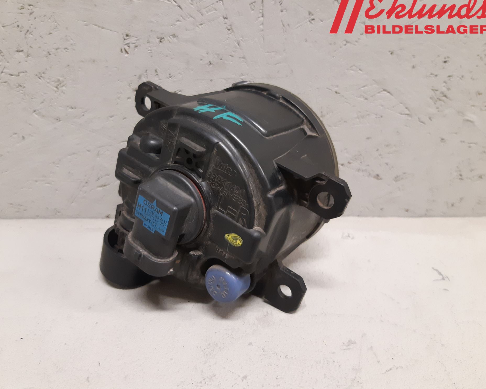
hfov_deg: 62.1
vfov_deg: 51.5
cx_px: 222
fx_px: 403
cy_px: 190
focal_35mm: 28
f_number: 1.7
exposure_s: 1/40
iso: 250
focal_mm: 3.93
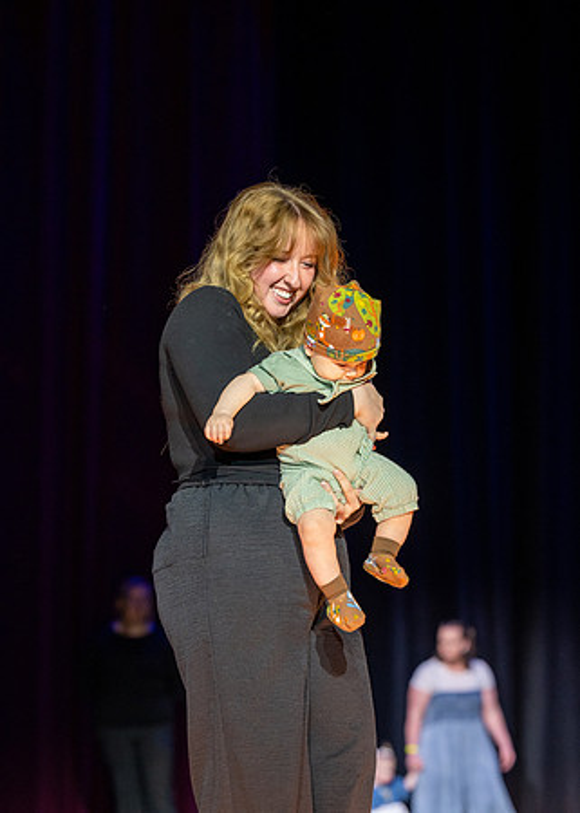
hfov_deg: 8.2
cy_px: 320
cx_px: 328
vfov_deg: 11.5
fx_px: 4026
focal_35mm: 174
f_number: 3.5
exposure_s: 1/160
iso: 500
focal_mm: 98
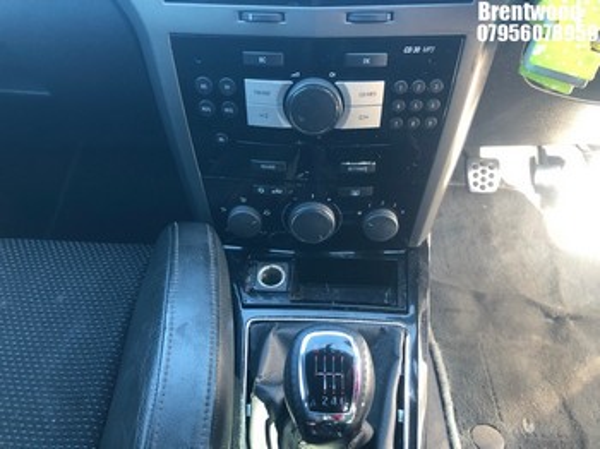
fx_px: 485
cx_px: 300
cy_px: 224
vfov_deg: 49.7
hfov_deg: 63.5
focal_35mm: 28
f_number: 1.8
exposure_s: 1/17
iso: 40
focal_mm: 4
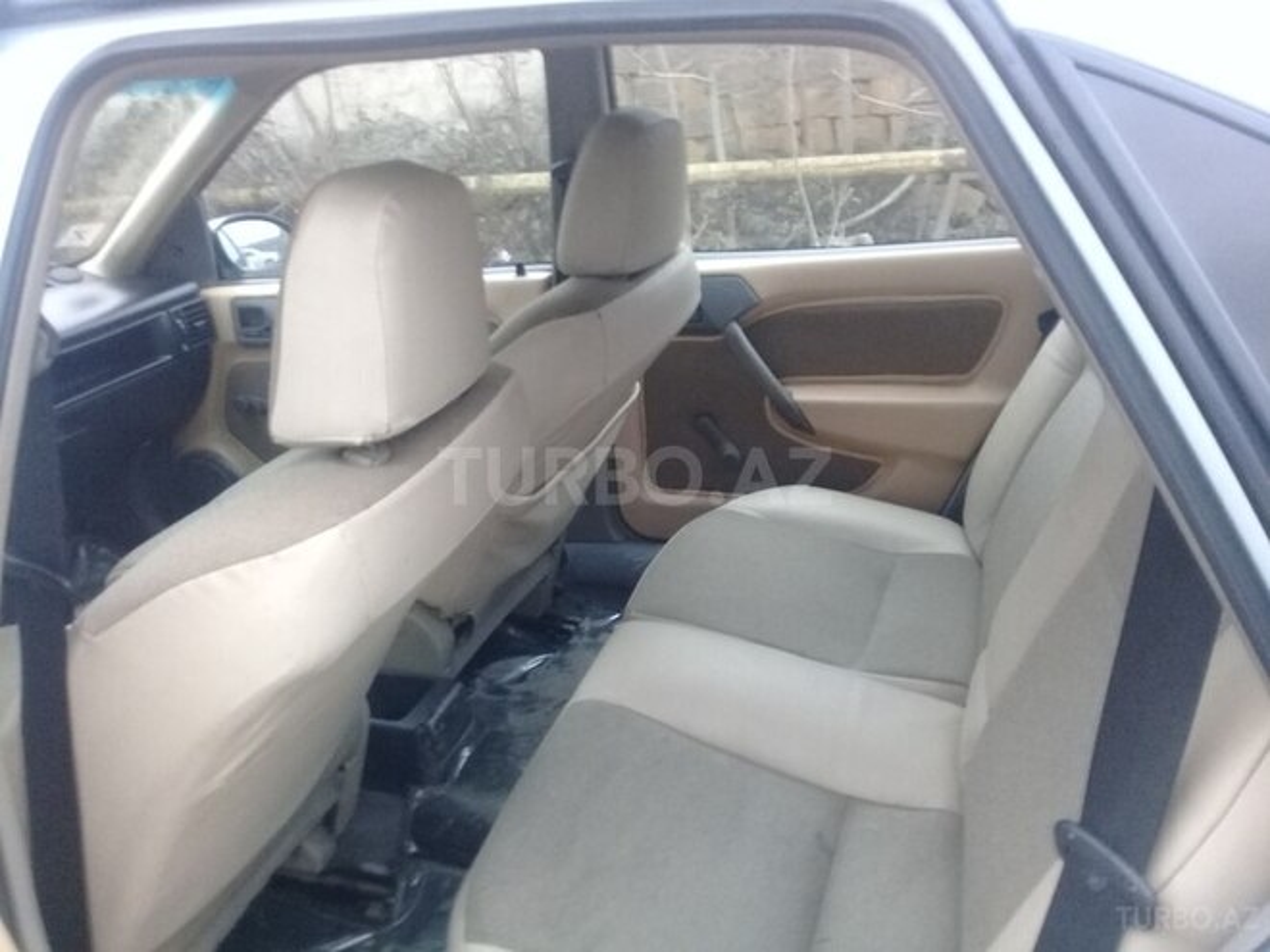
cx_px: 635
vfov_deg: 45.4
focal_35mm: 31
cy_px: 476
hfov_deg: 58.4
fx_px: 1137
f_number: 2.2
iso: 160
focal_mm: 3.3
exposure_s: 1/25
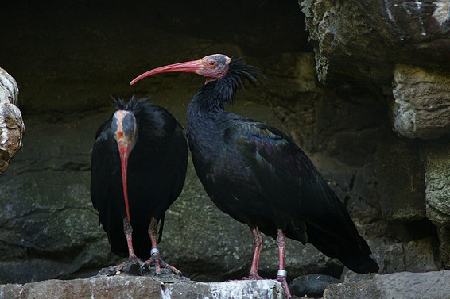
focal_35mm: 323
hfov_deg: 6.4
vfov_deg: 4.3
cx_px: 229
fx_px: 4036
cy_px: 153
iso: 1600
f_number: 4
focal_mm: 210
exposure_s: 1/250
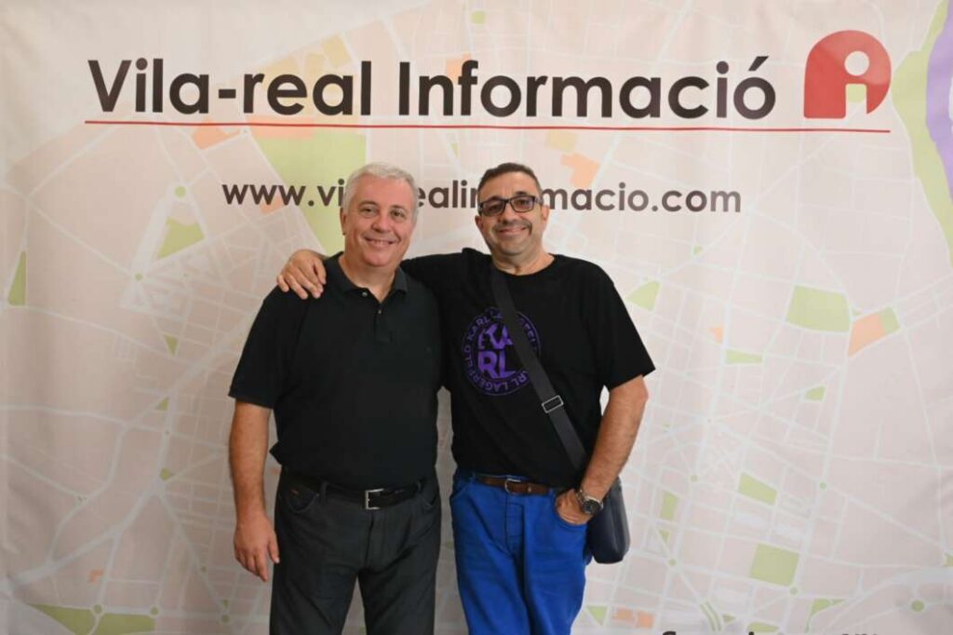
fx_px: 953
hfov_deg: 53.1
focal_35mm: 36
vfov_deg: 36.8
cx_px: 476
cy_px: 318
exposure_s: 1/323
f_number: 4
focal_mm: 36
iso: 6400
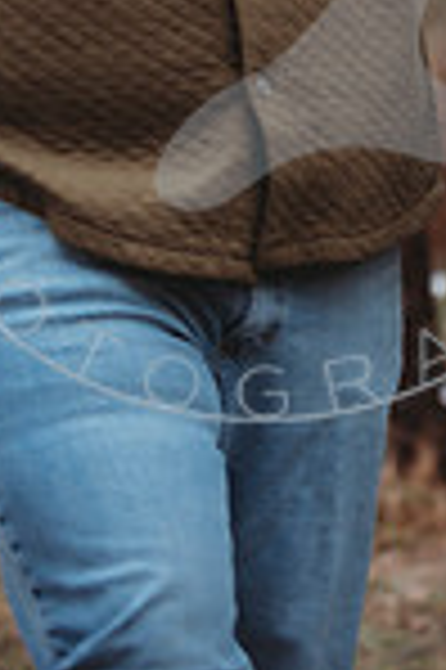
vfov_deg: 9.4
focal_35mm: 212
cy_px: -337
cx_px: 464
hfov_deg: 6.4
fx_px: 3949
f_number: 2.8
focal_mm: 70
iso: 500
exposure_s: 1/250
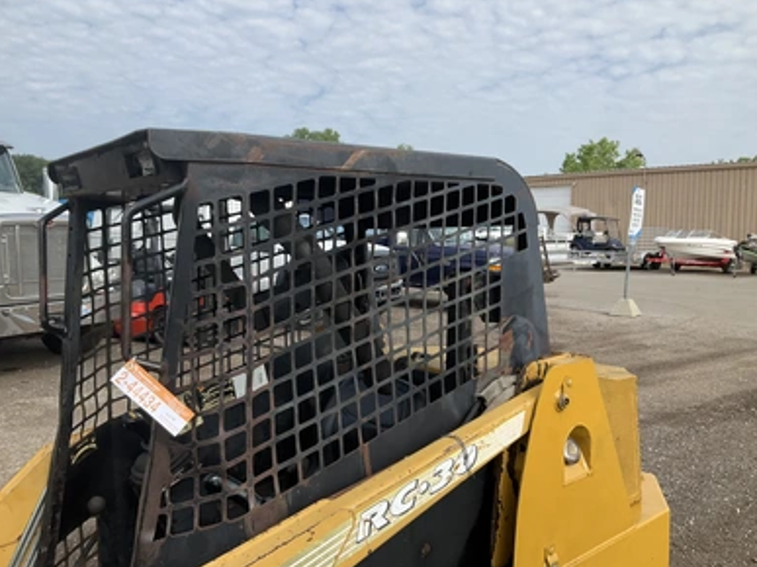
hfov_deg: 60.0
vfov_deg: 46.8
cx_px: 372
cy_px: 282
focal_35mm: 30
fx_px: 656
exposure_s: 1/1342
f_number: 1.8
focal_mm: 3
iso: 25
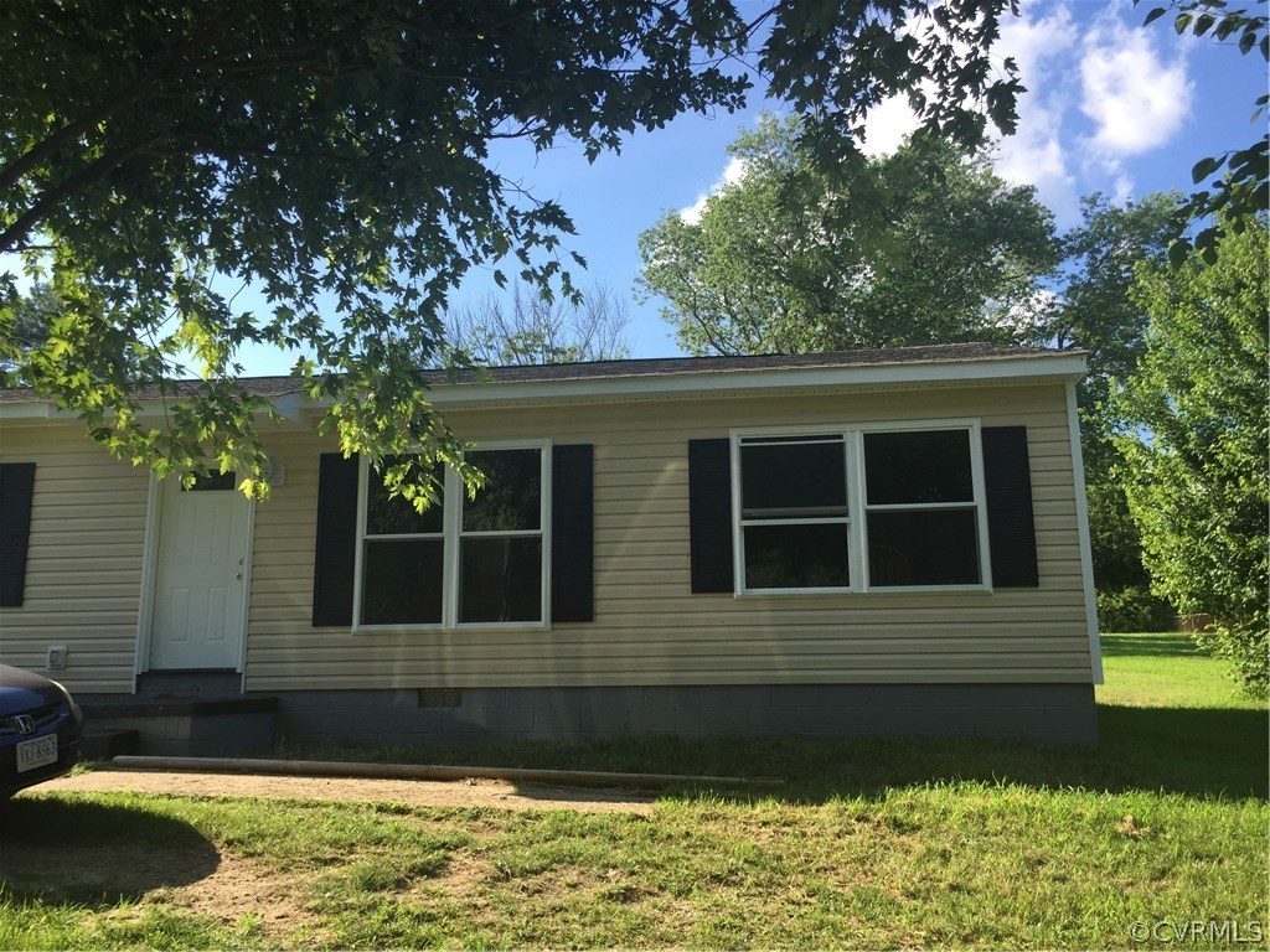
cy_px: 476
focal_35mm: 29
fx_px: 1064
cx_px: 635
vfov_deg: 48.2
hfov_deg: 61.7
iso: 32
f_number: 2.2
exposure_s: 1/860
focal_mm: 4.15
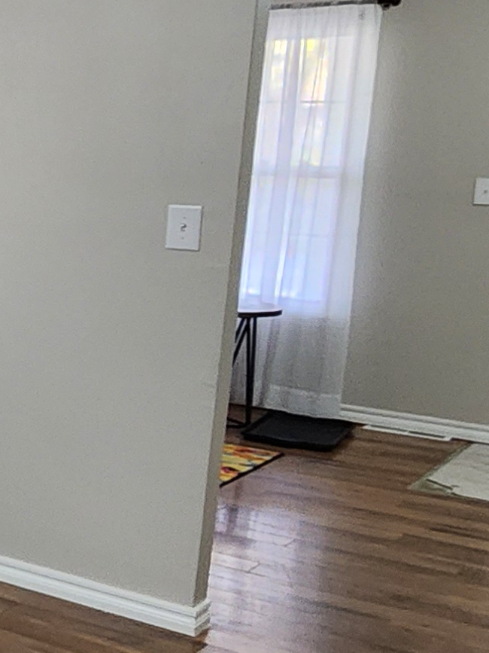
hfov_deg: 15.3
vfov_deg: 32.2
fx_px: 1130
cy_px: 319
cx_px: -651
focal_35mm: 60
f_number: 2.2
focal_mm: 2.2
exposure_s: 1/60
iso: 400
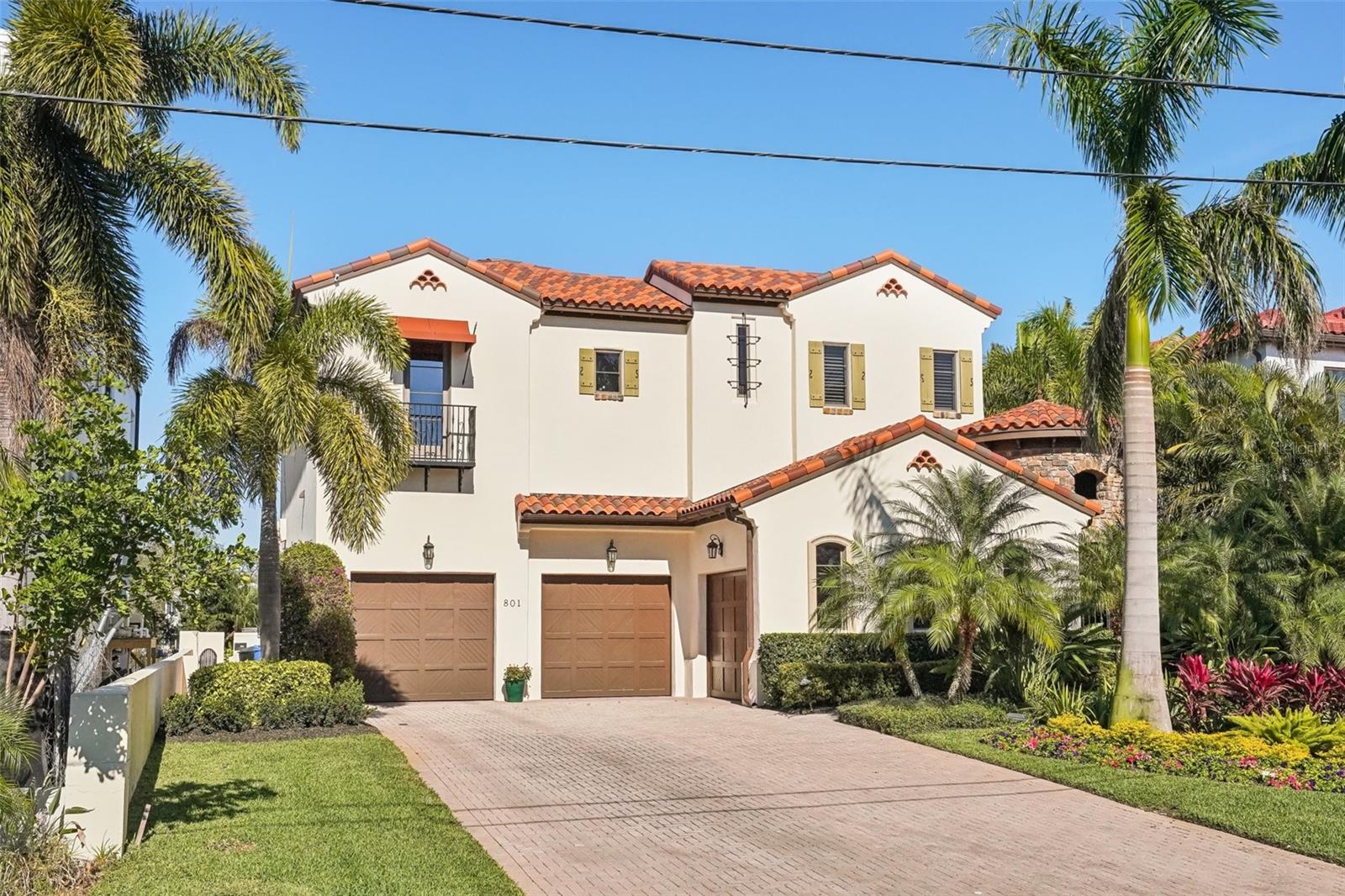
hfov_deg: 53.1
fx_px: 1345
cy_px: 448
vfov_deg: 36.9
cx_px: 672
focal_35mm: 36
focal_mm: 24
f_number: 8
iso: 800
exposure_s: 1/6400
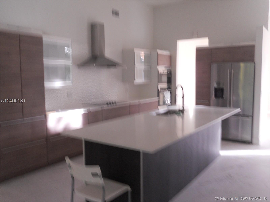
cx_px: 135
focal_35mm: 32
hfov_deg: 56.8
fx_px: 250
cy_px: 101
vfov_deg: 44.2
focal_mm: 5.8
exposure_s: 1/30
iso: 125
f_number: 3.5
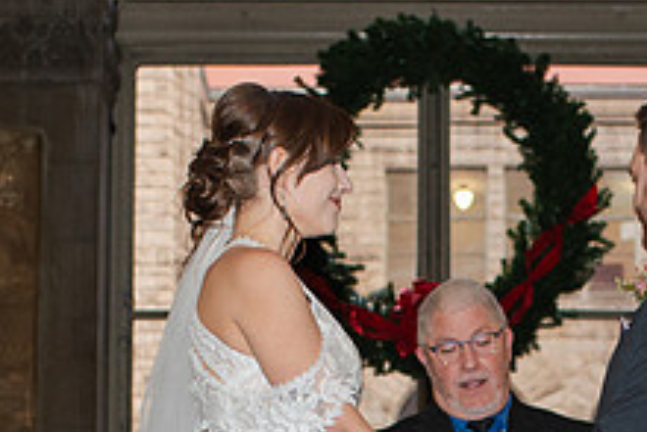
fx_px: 2895
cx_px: 537
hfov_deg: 12.7
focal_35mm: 161
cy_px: 777
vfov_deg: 8.2
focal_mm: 35
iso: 1000
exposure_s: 1/200
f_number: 3.5
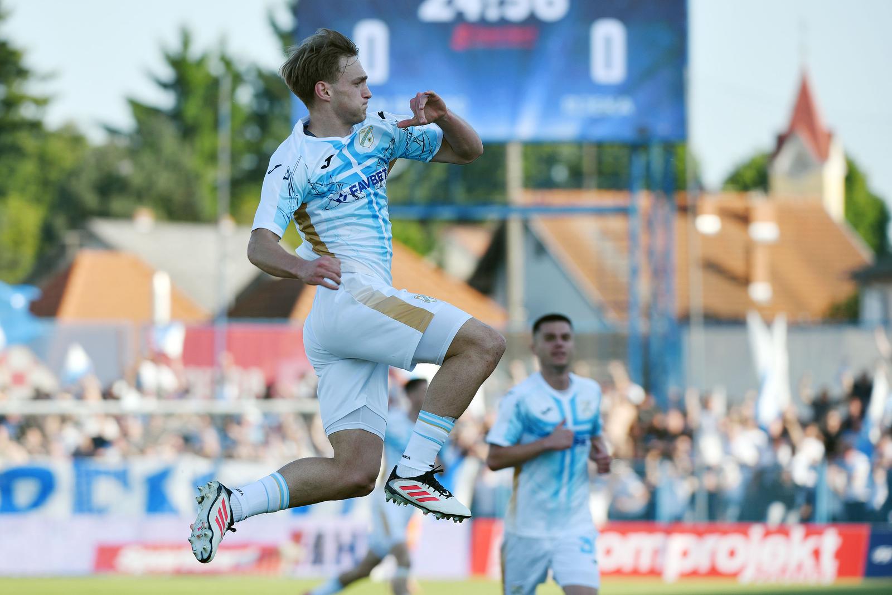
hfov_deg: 8.2
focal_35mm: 250
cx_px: 446
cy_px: 298
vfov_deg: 5.5
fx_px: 6195
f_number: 5
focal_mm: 250
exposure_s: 1/500
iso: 80
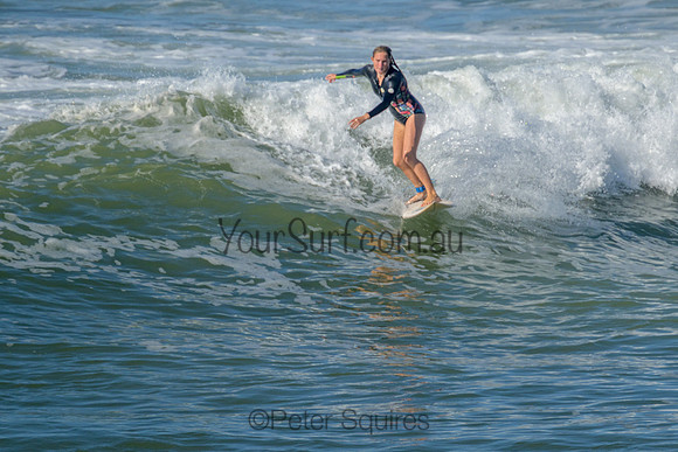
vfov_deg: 1.3
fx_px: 19412
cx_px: 403
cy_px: 227
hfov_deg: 2.0
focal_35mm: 1031
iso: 560
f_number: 11
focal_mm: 800
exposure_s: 1/2000
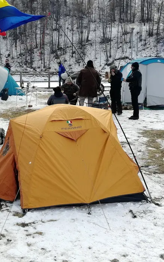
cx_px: 39
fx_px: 350
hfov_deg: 26.0
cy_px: 96
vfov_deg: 40.7
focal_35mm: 49
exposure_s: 1/351
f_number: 4
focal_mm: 3.95
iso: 50
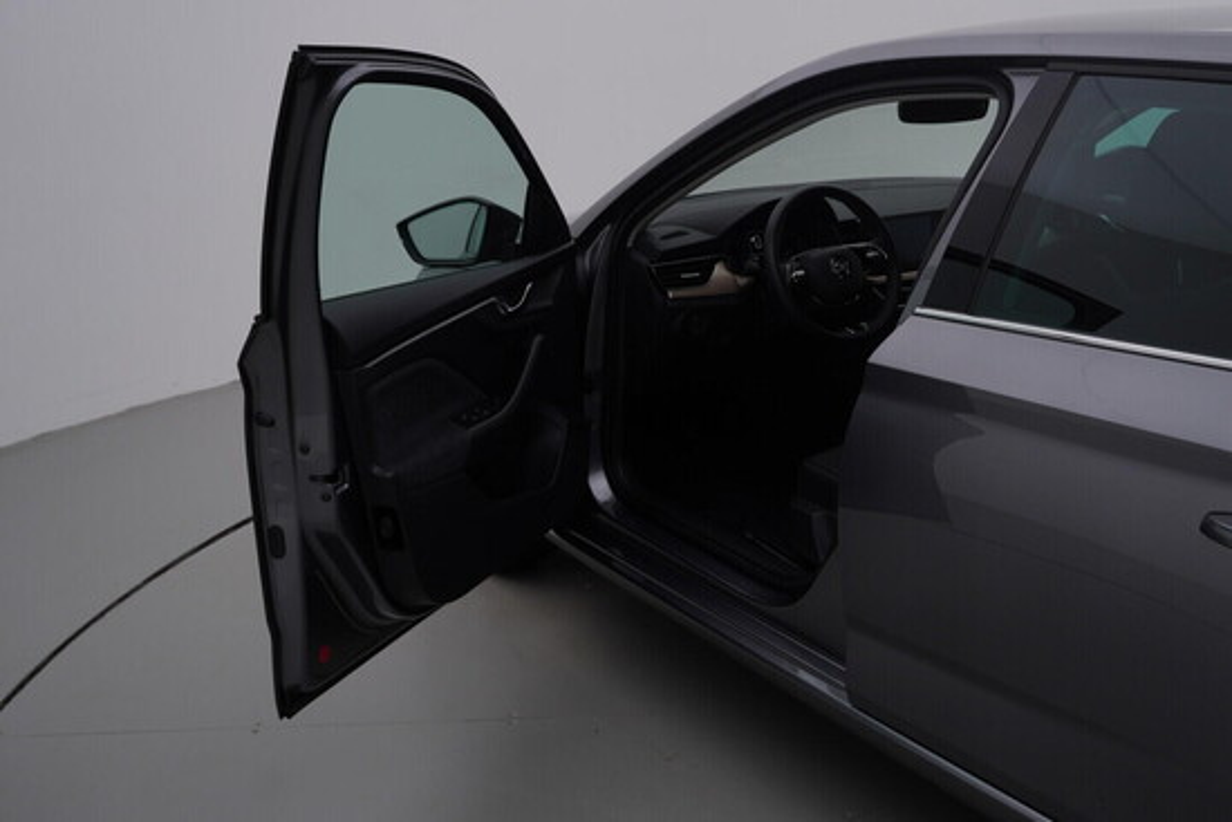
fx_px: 1232
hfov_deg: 53.1
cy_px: 411
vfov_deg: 36.9
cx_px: 616
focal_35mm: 36
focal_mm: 24
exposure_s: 1/160
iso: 125
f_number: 5.6
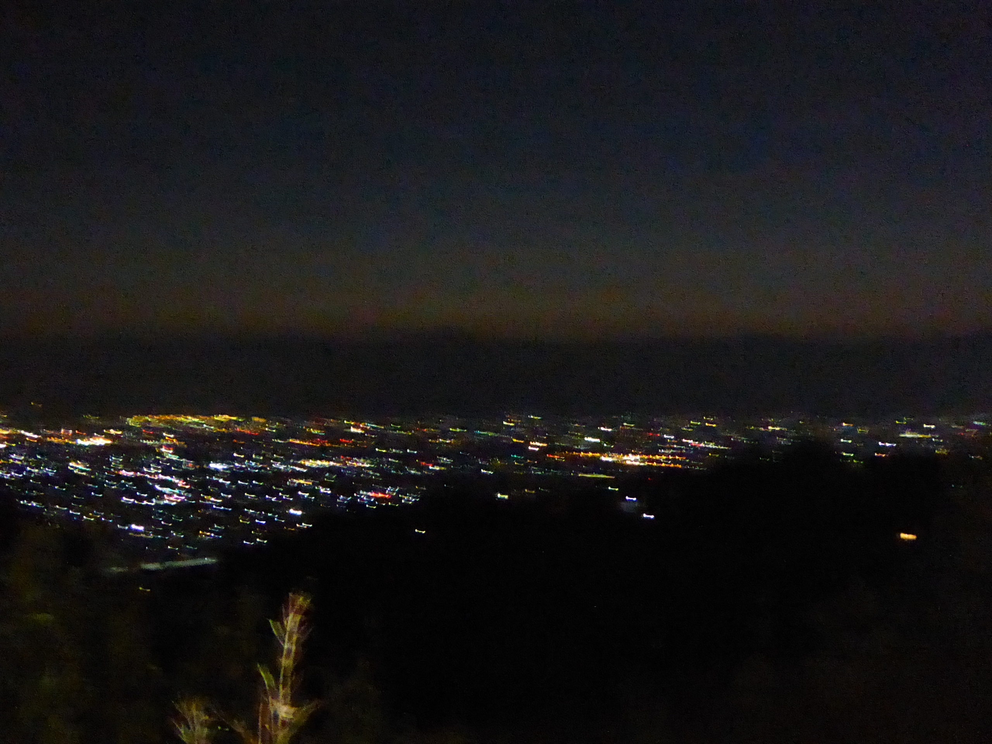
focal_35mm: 57
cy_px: 372
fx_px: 1633
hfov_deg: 33.8
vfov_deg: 25.7
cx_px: 496
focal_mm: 9.6
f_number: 4.1
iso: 6400
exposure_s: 1/4
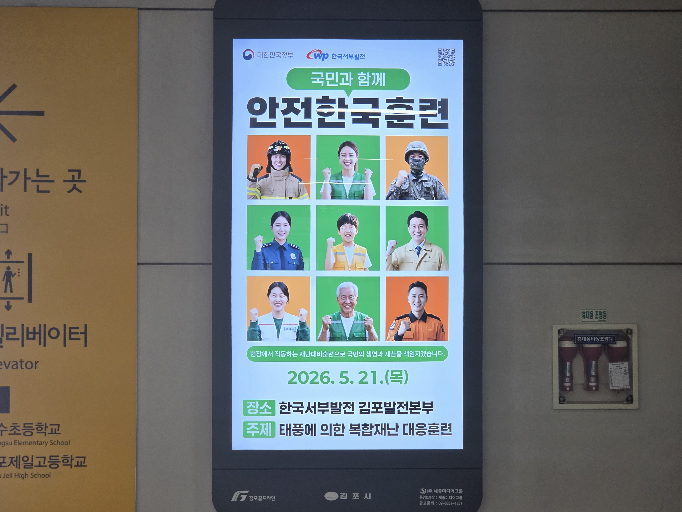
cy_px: 257
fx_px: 1399
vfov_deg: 20.7
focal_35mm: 71
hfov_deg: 27.4
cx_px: 331
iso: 100
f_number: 2.4
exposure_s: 1/120
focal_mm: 7
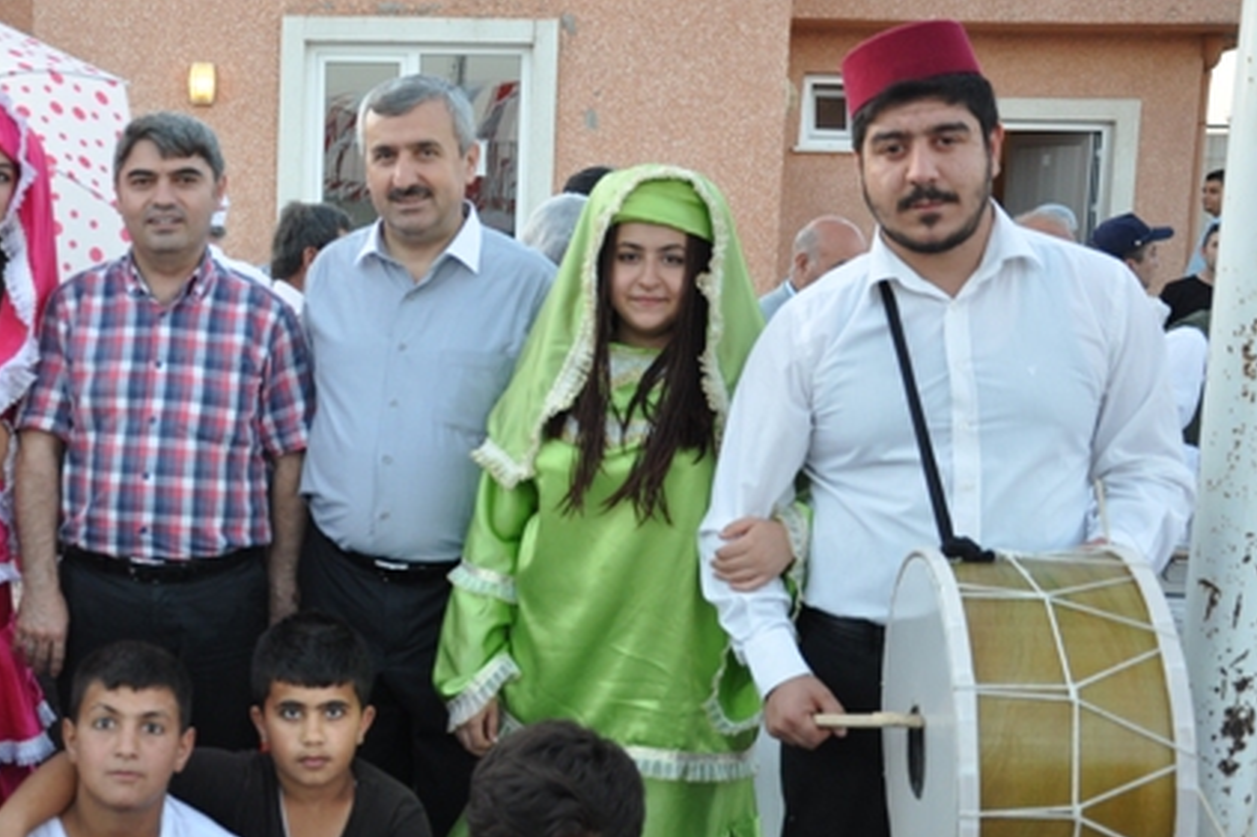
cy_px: 463
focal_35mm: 50
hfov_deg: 38.6
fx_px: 1745
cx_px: 319
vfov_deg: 27.0
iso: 560
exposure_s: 1/60
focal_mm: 22
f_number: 4
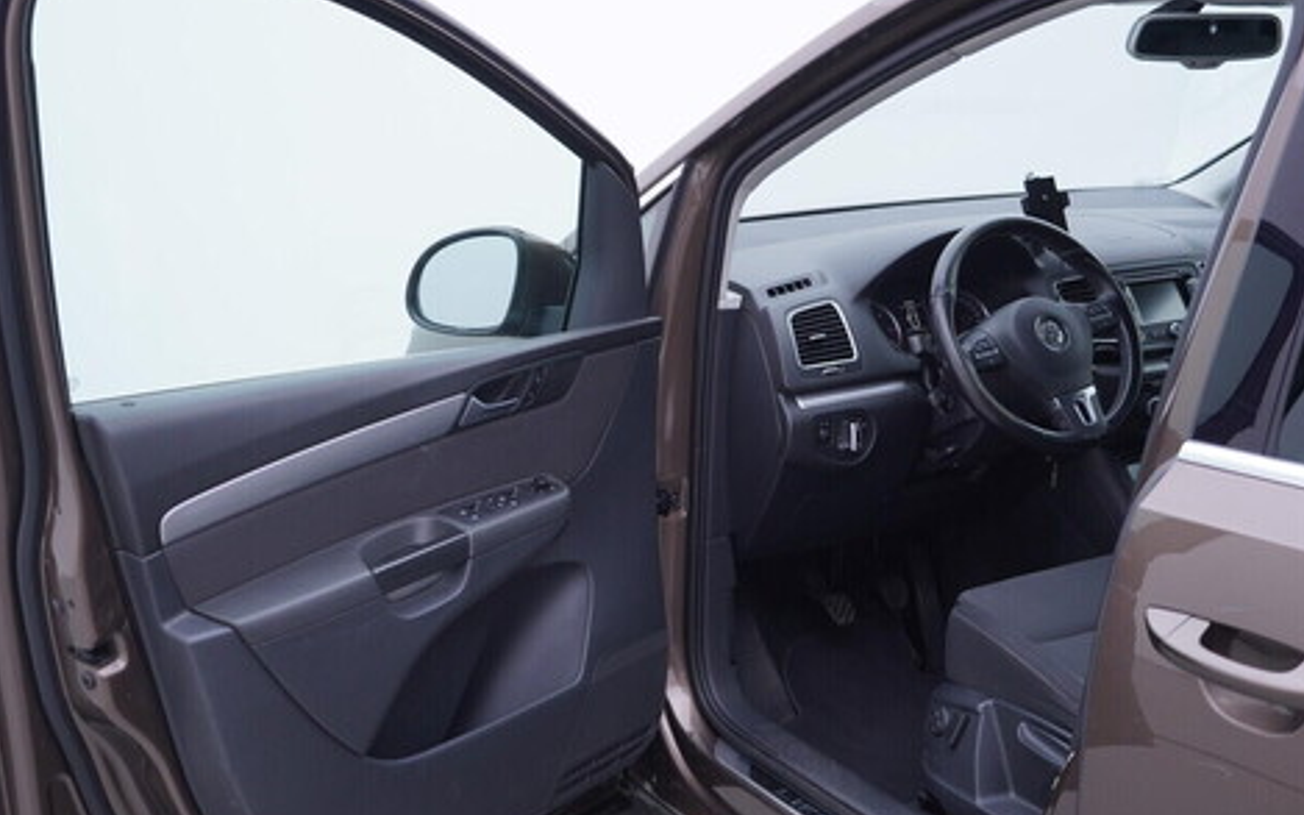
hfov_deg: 46.2
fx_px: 1528
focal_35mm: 43
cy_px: 424
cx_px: 606
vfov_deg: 29.9
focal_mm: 24
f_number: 3.2
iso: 125
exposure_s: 1/50
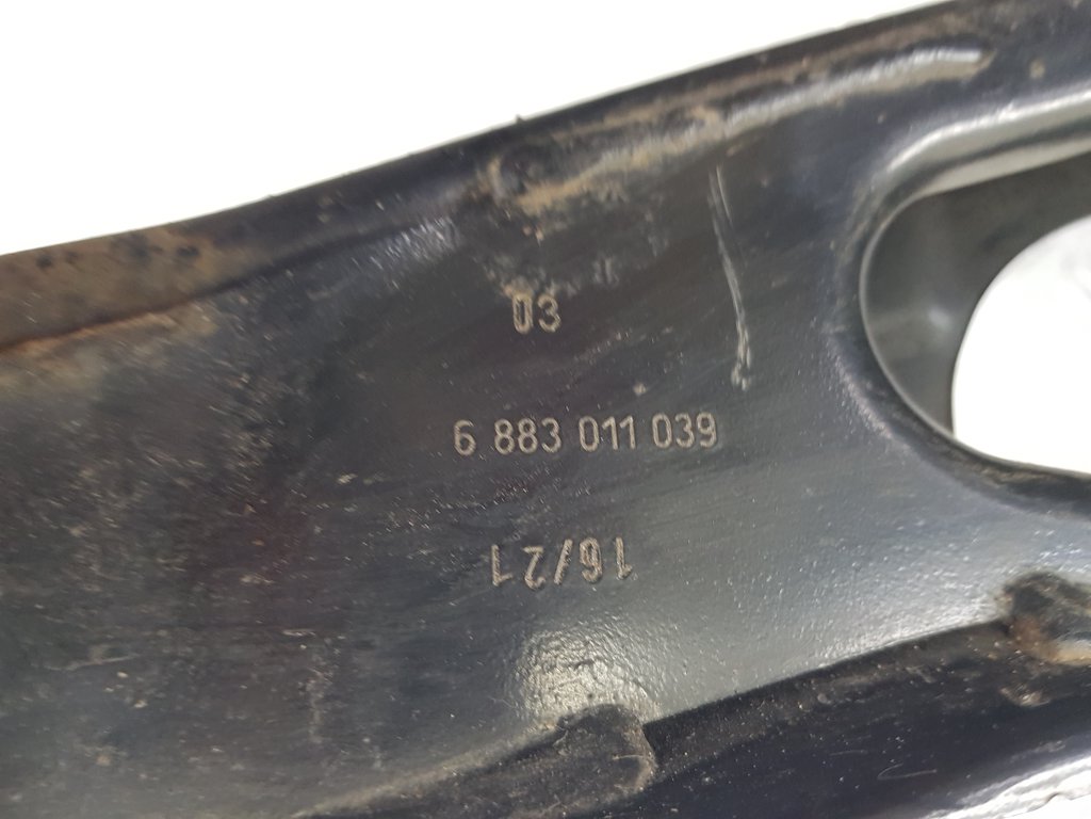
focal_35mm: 26
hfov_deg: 67.3
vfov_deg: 53.1
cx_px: 546
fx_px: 819
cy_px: 410
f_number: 1.7
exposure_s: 1/50
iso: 200
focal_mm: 4.2
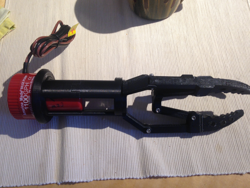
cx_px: 128
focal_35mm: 34
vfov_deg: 41.8
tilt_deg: -65.3
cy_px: 93
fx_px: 246
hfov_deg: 54.0
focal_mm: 4.12
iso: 50
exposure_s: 1/24
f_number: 2.4
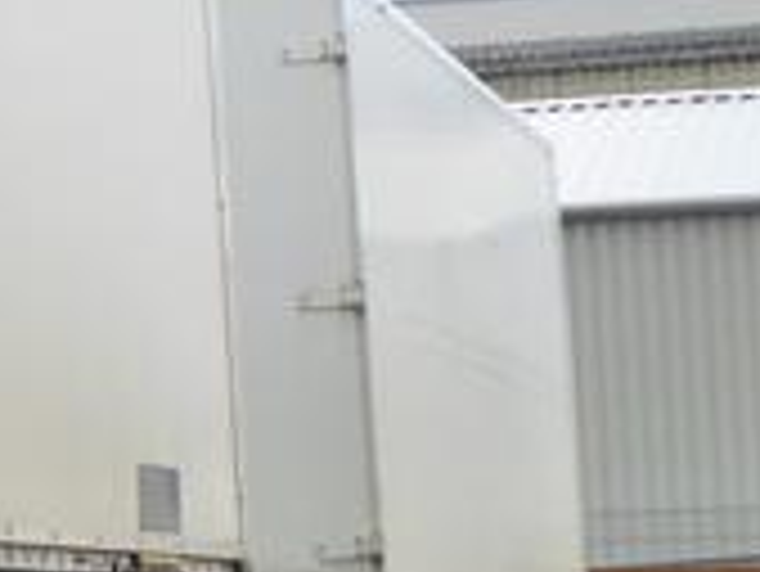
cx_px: -1012
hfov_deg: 10.0
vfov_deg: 8.5
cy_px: 230
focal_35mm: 175
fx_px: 3845
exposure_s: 1/500
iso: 160
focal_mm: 6.7
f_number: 3.7
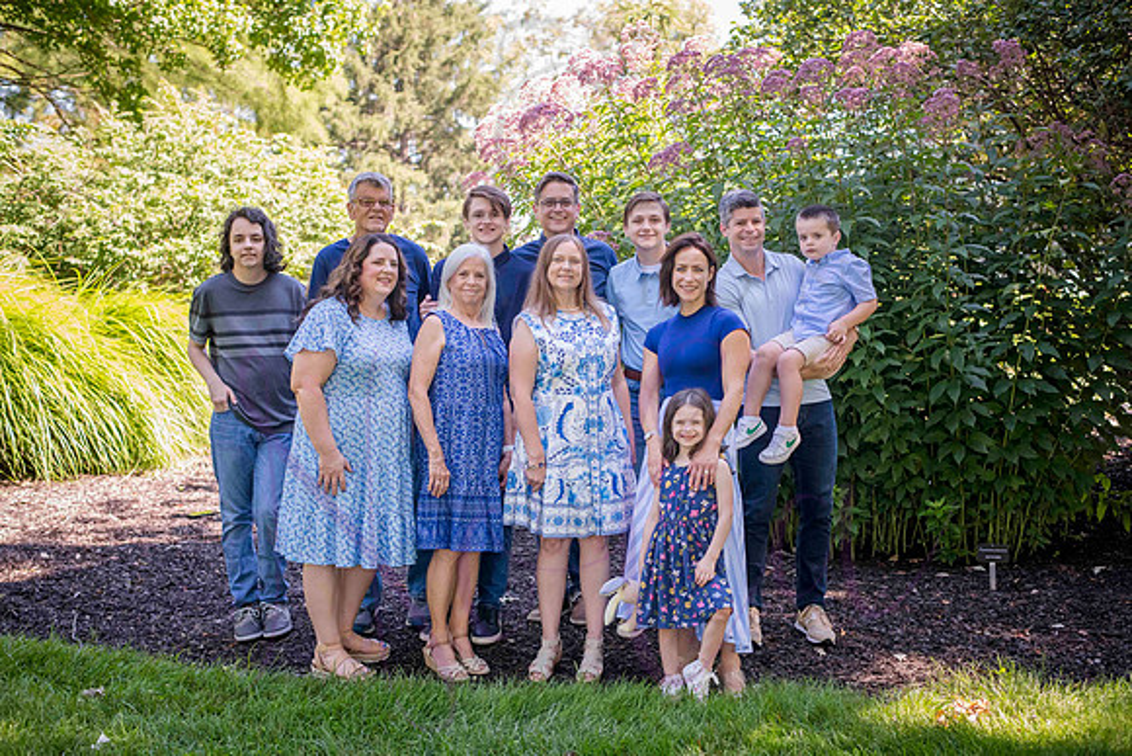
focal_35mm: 50
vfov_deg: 27.0
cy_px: 378
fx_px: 1573
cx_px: 566
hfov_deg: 39.6
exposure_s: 1/320
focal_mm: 50
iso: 400
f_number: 3.2
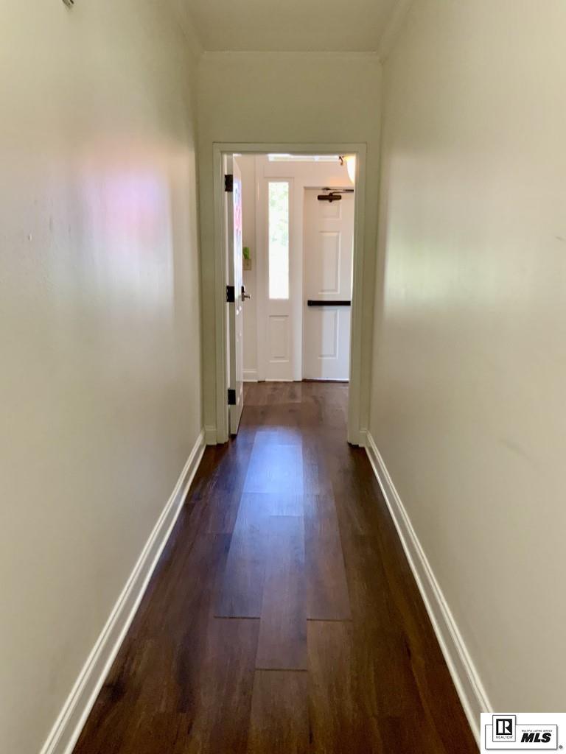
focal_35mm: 29
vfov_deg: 61.7
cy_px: 377
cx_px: 283
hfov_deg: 48.2
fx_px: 632
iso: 100
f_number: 1.8
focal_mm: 3
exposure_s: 1/60
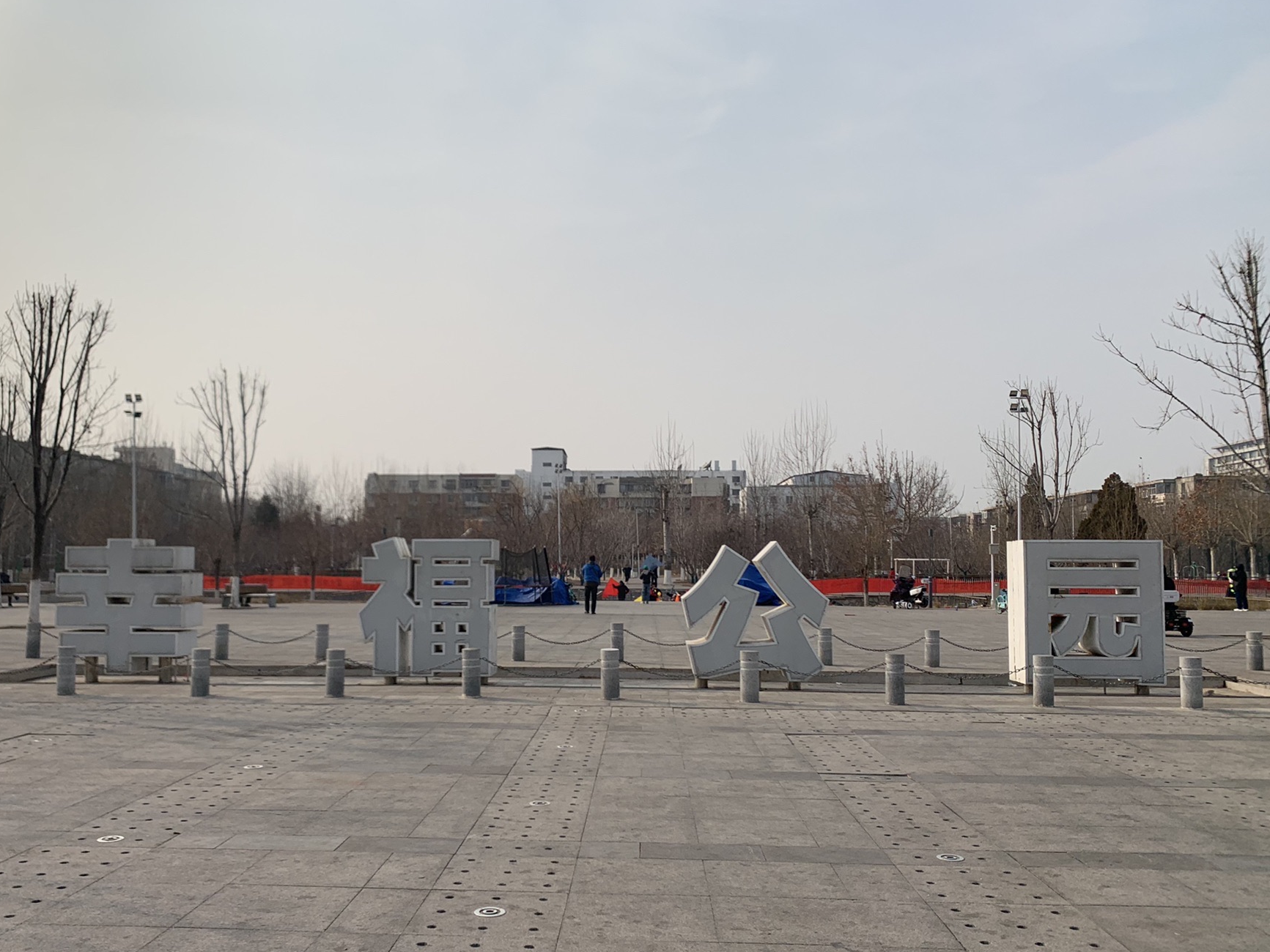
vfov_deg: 46.7
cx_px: 573
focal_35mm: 30
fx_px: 1101
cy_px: 529
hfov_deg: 59.8
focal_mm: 4.25
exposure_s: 1/4673
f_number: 1.8
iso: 25
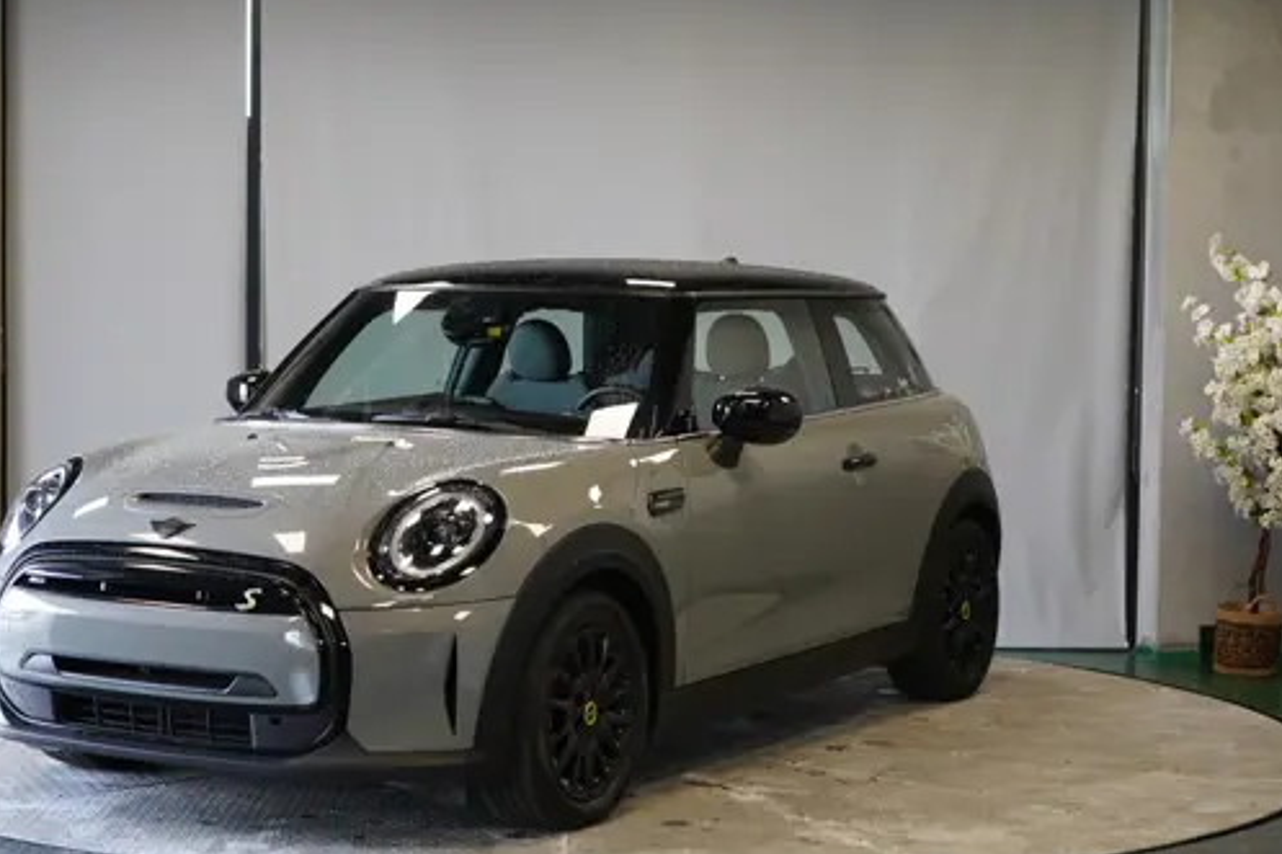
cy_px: 405
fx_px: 2527
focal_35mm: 71
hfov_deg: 28.4
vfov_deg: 19.2
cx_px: 537
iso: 1600
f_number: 4.5
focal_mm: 49
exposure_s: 1/160
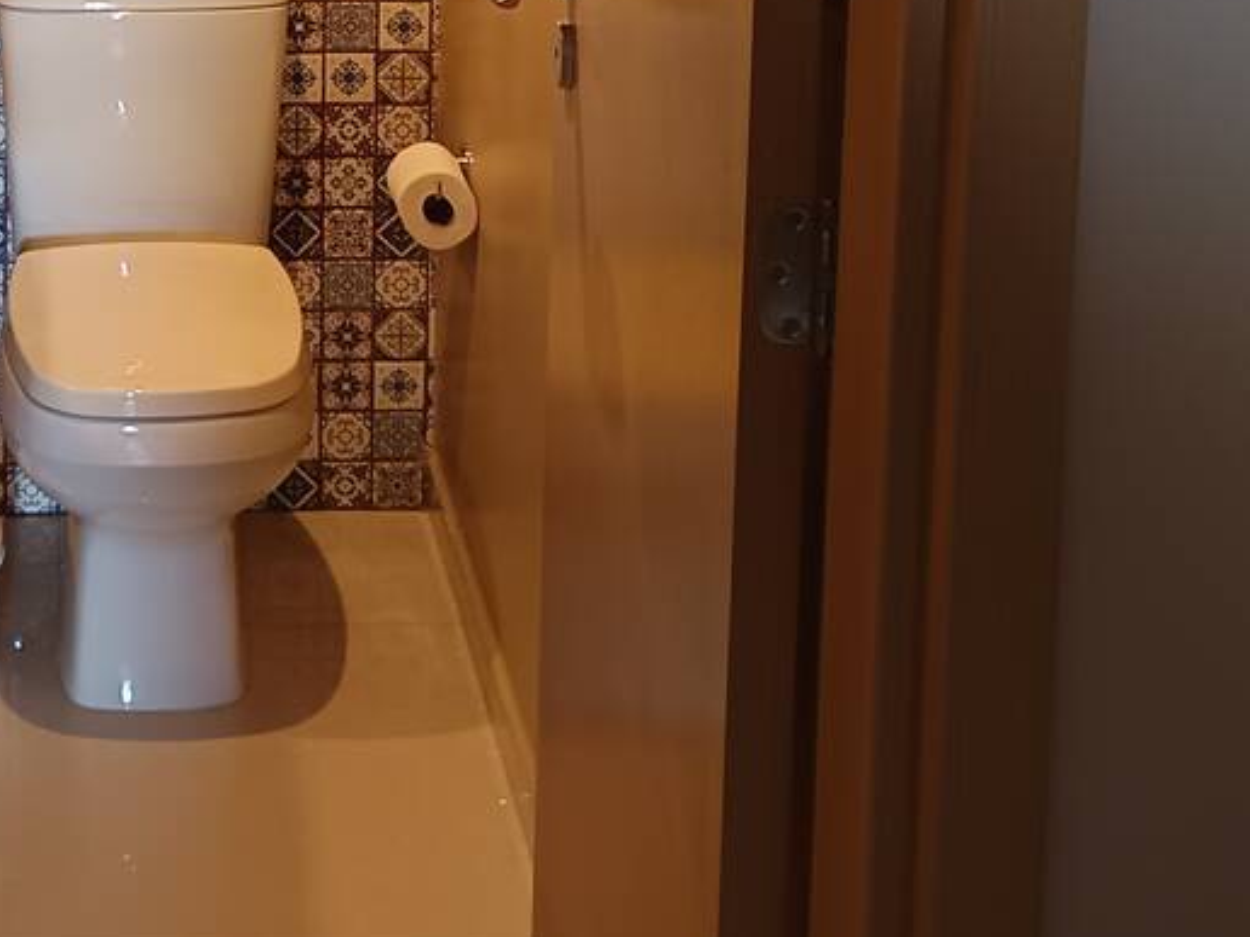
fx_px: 2419
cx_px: 99
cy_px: -317
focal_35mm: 67
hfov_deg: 27.8
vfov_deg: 19.9
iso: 865
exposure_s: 1/30
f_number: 1.7
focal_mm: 5.31
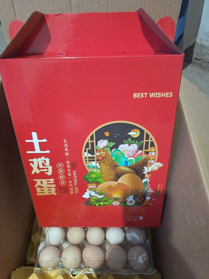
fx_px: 193
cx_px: 104
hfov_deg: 56.8
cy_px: 140
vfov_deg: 71.6
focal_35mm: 24
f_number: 1.75
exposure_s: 1/20
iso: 12693
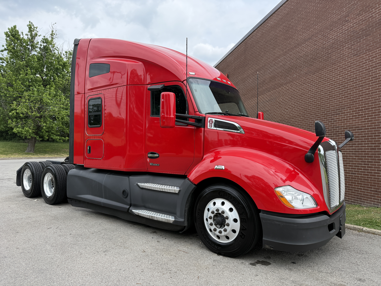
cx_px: 190
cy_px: 143
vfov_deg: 56.8
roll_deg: -1.8
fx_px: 264
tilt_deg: +5.0
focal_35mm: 24
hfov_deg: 71.6
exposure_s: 1/1949
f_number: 1.78
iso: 100
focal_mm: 6.76
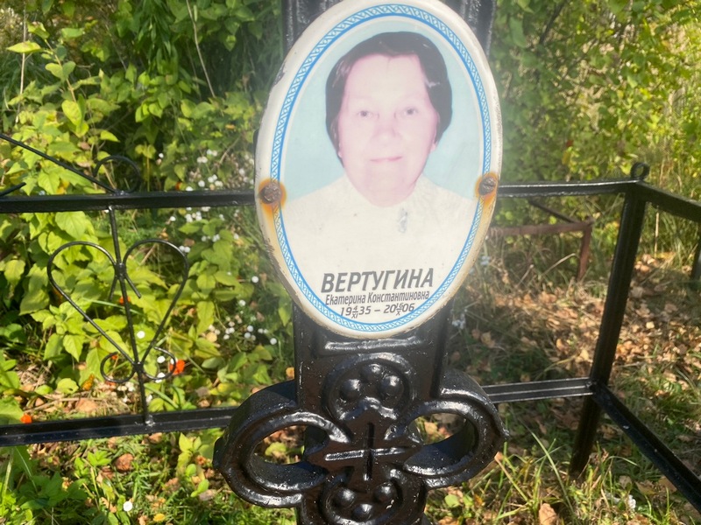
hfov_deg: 67.3
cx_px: 350
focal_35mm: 26
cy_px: 262
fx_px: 527
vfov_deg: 53.1
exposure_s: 1/1258
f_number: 1.8
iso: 32
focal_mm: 4.25
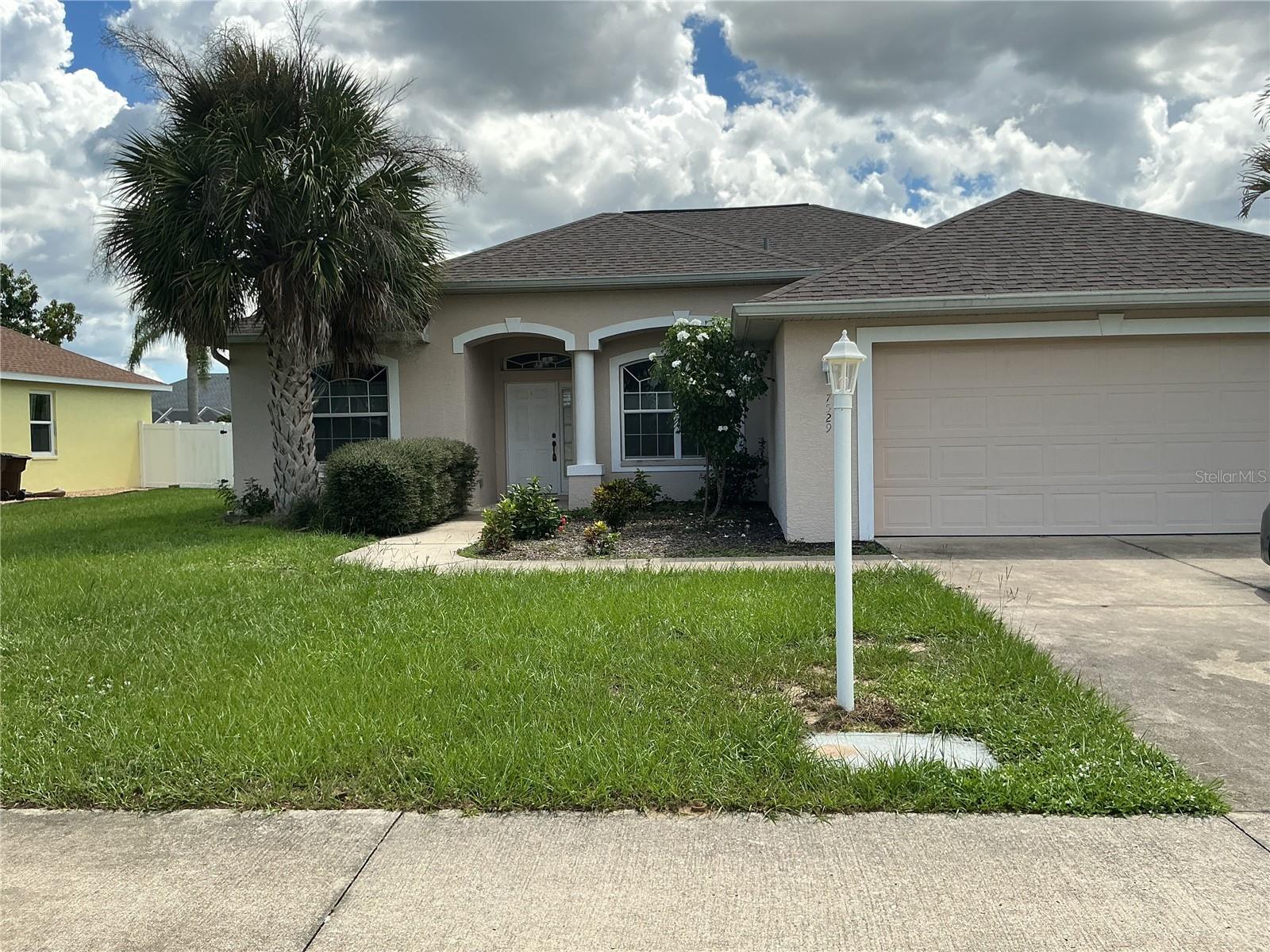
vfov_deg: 48.2
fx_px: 1064
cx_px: 635
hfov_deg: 61.7
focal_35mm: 29
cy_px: 476
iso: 25
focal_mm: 3
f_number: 1.8
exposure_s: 1/1412
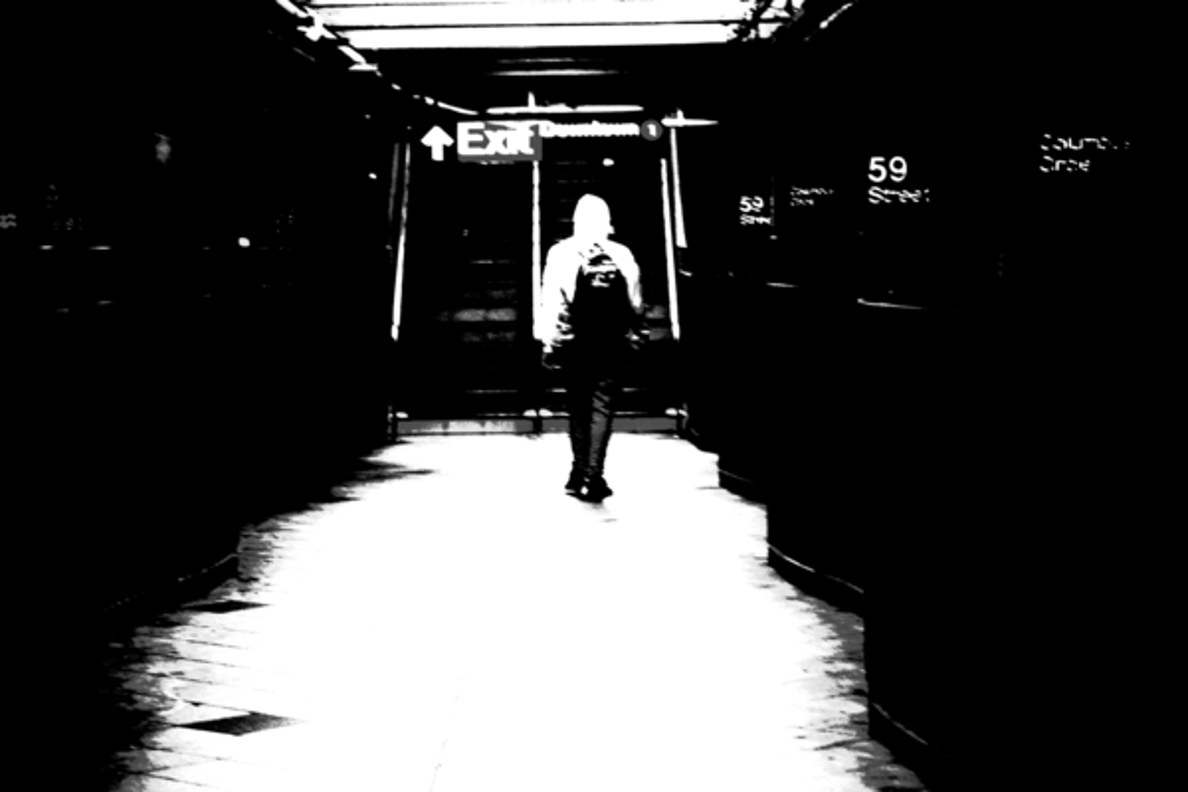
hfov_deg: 23.9
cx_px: 594
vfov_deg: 16.1
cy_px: 396
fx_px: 2805
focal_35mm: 85
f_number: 4
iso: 4000
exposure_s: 1/100
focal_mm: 85
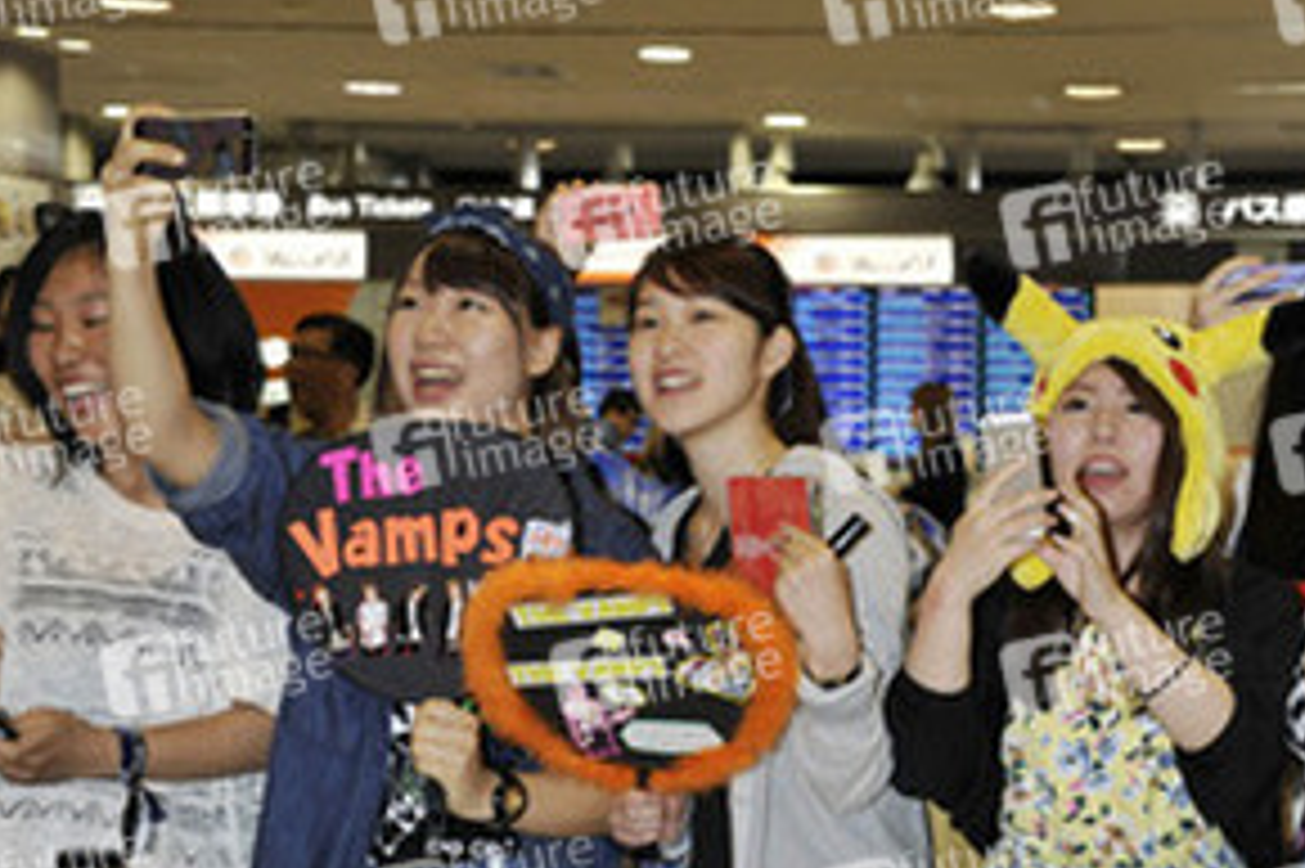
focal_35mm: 90
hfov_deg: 22.4
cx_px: 994
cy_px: 553
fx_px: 3261
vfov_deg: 15.2
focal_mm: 58
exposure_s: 1/200
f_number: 5.6
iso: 2000
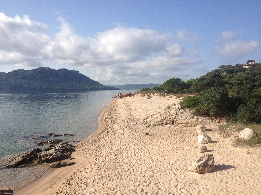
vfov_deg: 40.7
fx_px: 264
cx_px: 130
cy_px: 98
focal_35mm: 35
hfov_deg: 52.6
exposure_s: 1/2045
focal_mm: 4.28
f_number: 2.4
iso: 64
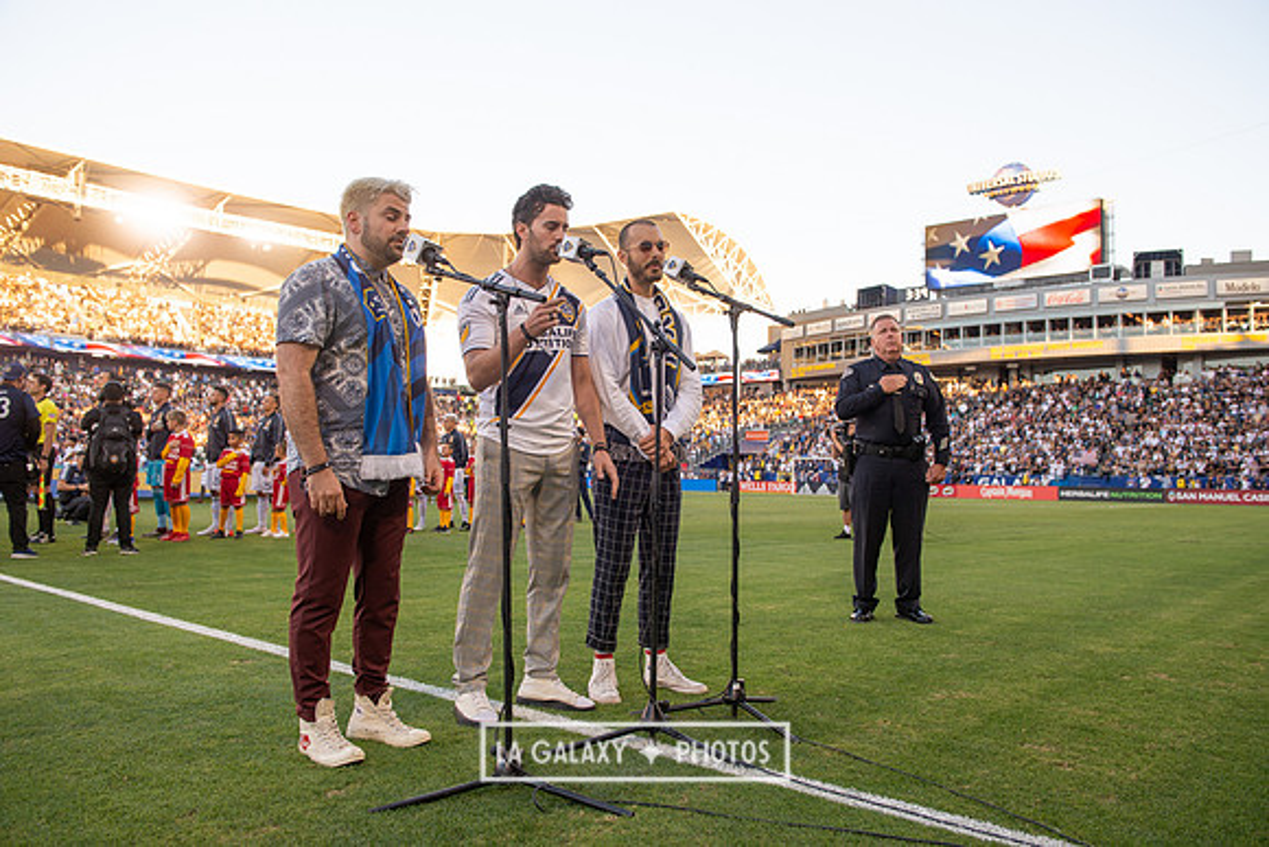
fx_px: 987
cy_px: 424
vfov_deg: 46.4
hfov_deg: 65.5
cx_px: 634
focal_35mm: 28
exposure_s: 1/250
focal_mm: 28
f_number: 4.5
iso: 160
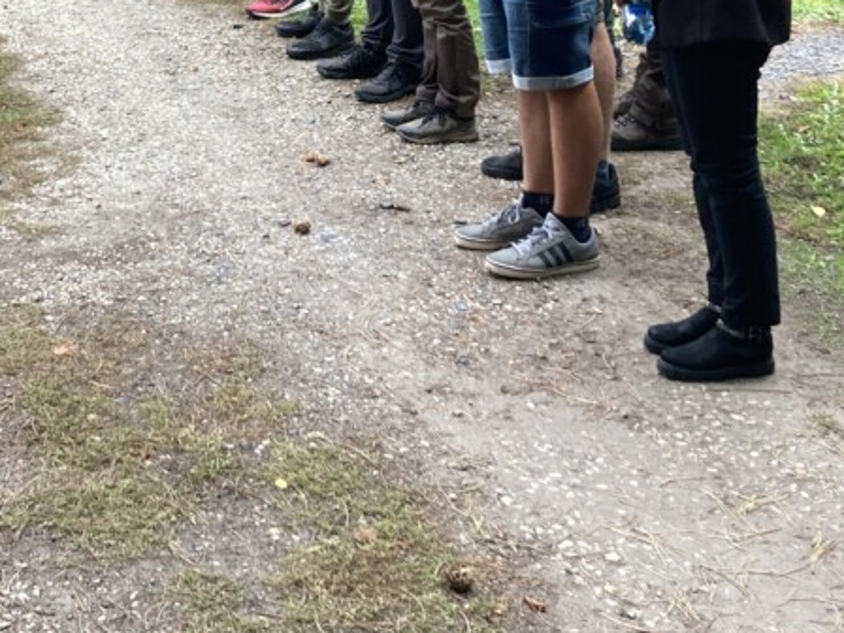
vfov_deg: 18.9
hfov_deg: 25.7
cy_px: -51
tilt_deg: -9.2
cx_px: 220
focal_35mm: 75
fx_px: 1829
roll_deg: +1.2
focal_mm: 3.99
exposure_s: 1/121
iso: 50
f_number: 1.8
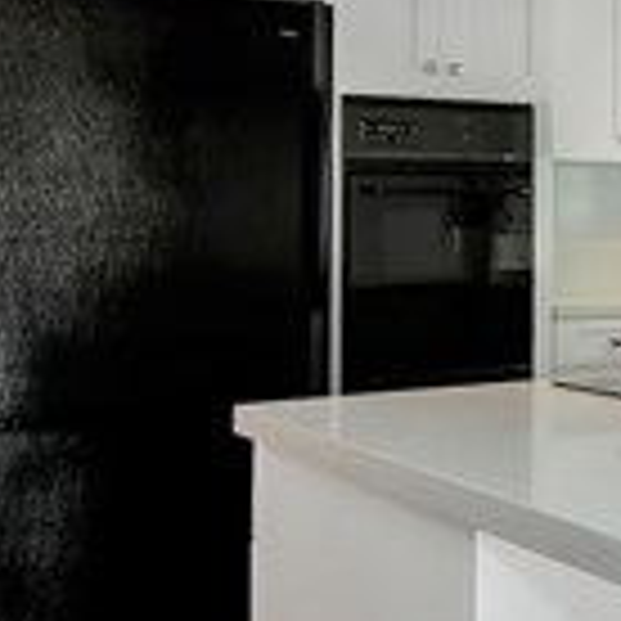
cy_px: 277
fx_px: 1197
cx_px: 572
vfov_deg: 29.1
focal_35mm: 59
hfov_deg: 27.9
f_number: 8
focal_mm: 10
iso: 1000
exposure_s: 1/100
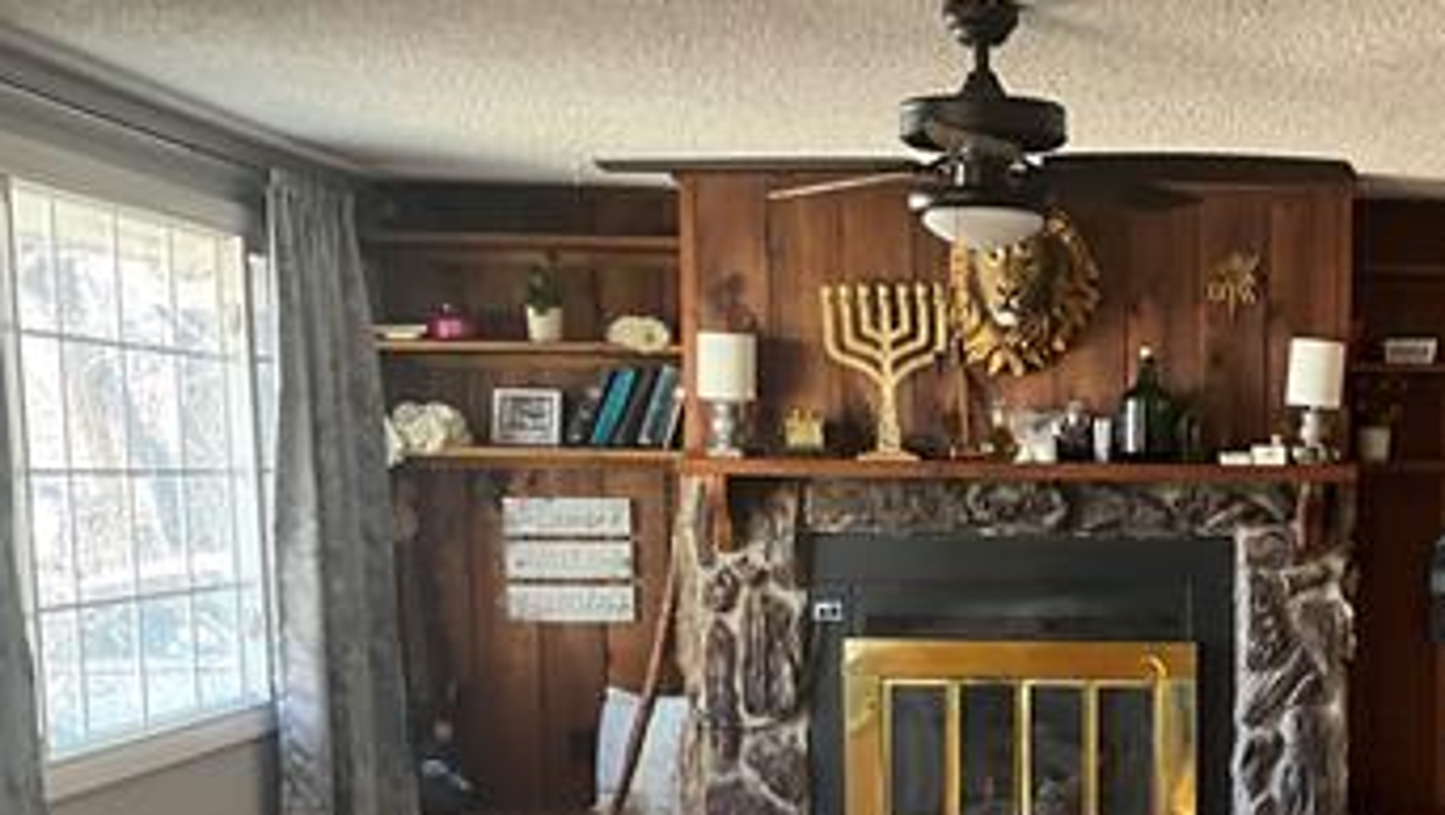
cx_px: 1204
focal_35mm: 59
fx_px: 2262
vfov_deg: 19.9
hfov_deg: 34.1
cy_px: 775
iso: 160
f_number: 1.8
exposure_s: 1/60
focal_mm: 3
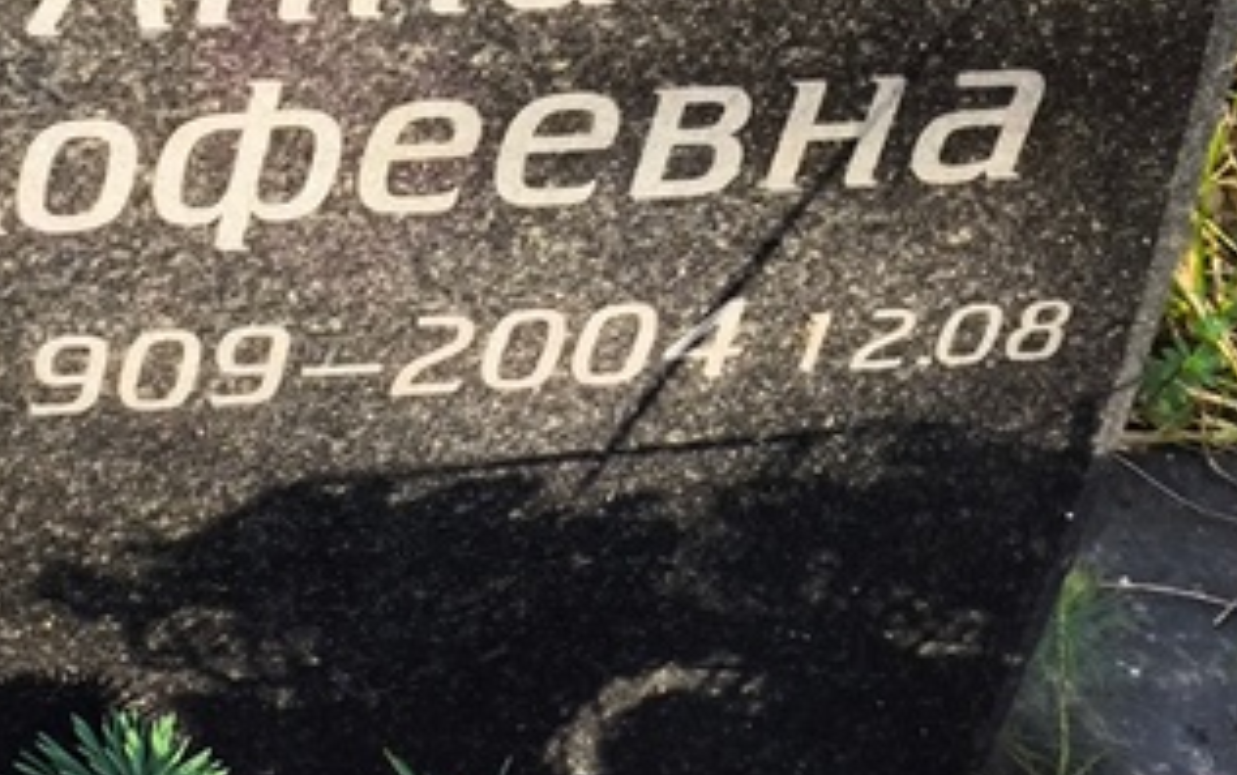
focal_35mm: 134
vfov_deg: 9.7
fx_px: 4521
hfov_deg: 15.4
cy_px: -4
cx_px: 159
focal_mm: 4.71
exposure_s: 1/171
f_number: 1.7
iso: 50
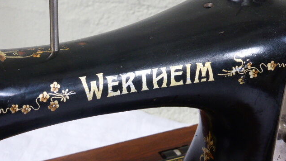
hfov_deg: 24.5
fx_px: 660
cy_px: 72
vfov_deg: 13.9
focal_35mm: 87
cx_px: 143
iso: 400
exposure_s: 1/20
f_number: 5
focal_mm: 13.3
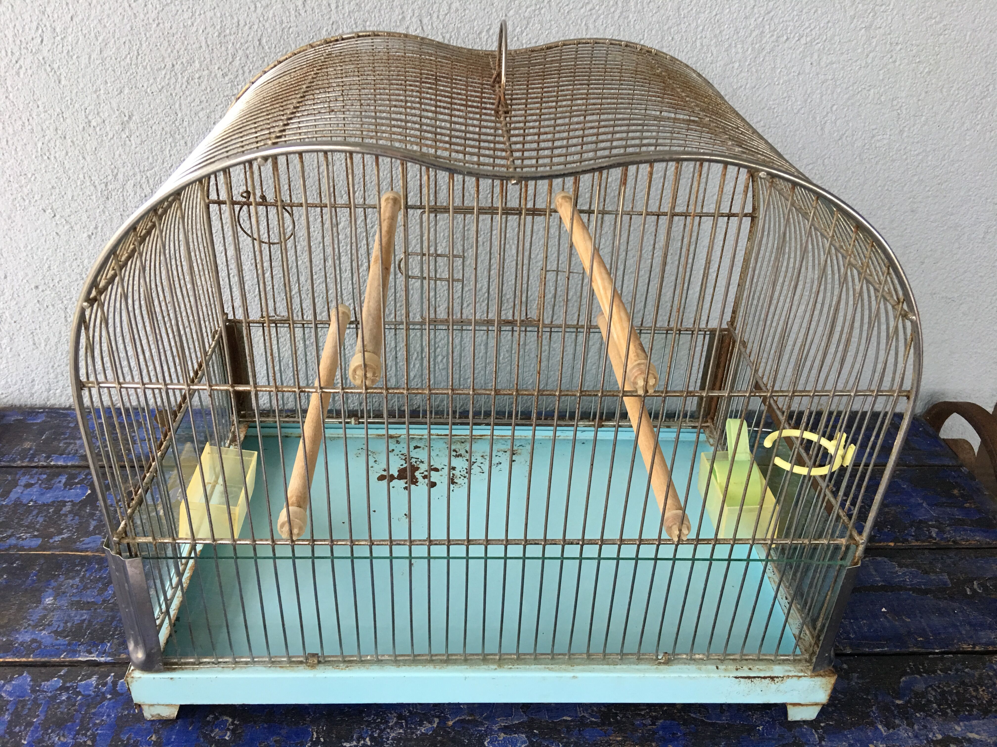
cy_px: 374
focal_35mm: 29
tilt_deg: -29.3
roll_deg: -2.8
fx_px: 835
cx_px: 498
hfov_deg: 61.7
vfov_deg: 48.2
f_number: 2.2
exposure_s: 1/17
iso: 64
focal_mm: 4.15
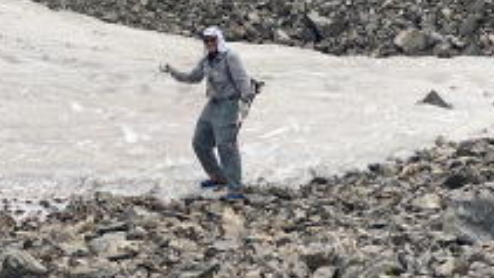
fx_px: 1285
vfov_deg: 12.4
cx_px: 112
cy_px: 107
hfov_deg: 21.5
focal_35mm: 98
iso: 20
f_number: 2
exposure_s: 1/813
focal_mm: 6
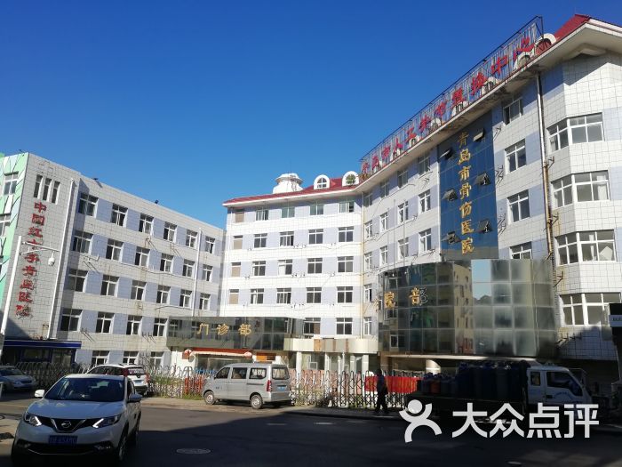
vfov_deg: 51.4
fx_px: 485
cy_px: 234
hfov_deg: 65.3
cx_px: 311
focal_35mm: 27
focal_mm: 3.83
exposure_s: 1/1667
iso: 50
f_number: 1.8
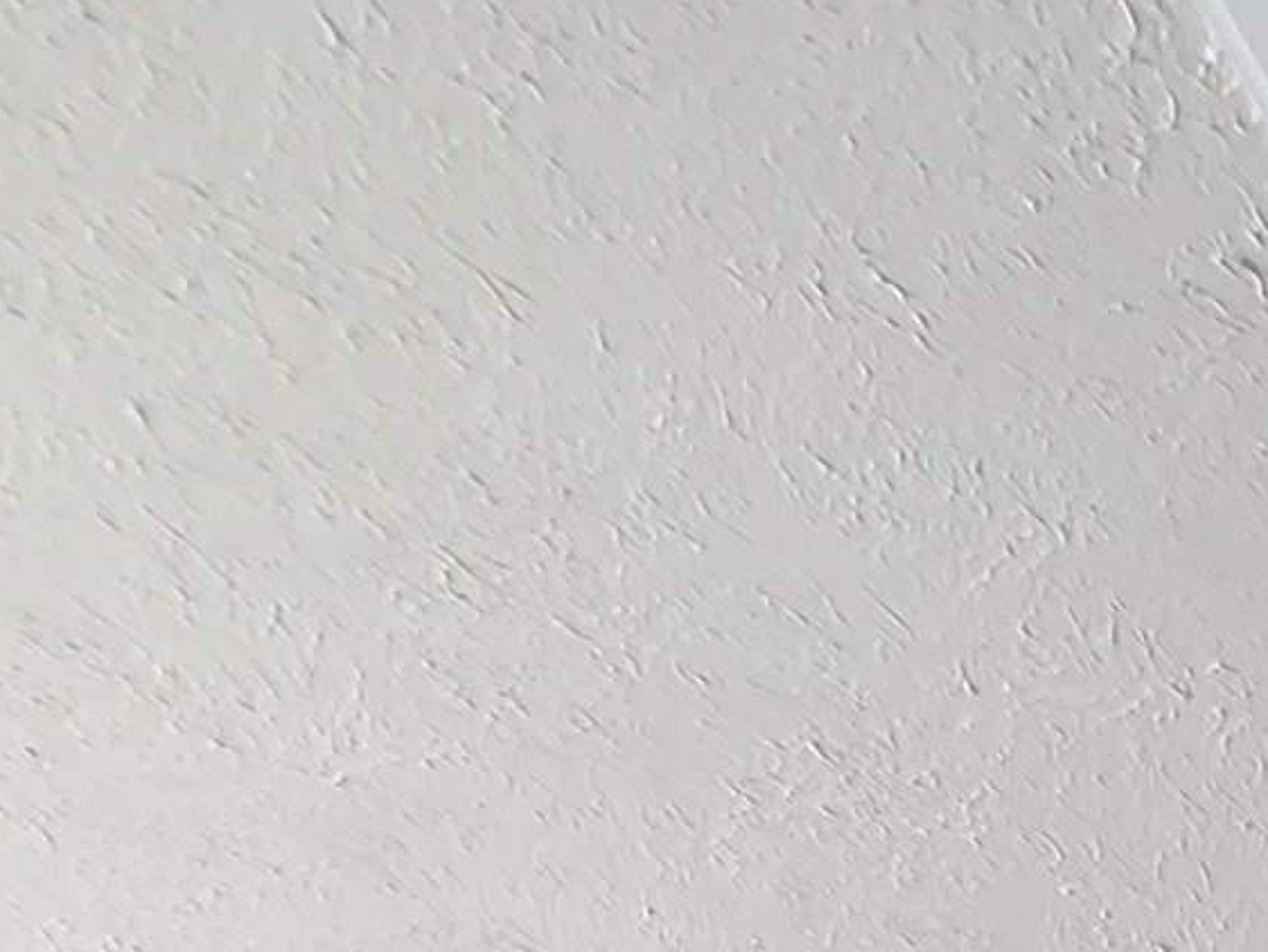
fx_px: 2602
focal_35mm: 71
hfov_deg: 16.0
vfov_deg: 13.4
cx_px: 2895
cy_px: 2432
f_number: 2.2
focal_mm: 1.8
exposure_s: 1/60
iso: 200
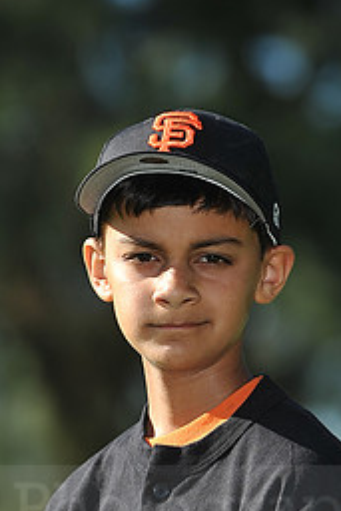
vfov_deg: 5.2
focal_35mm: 396
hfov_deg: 3.5
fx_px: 5618
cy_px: 493
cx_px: 160
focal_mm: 175
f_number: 4.5
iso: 200
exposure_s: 1/1000
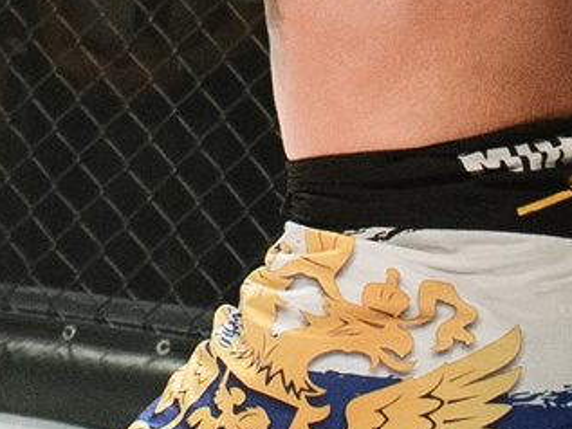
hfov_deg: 5.6
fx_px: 5819
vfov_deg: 4.2
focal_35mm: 352
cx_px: 184
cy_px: -175
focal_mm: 38
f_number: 4
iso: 2000
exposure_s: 1/320
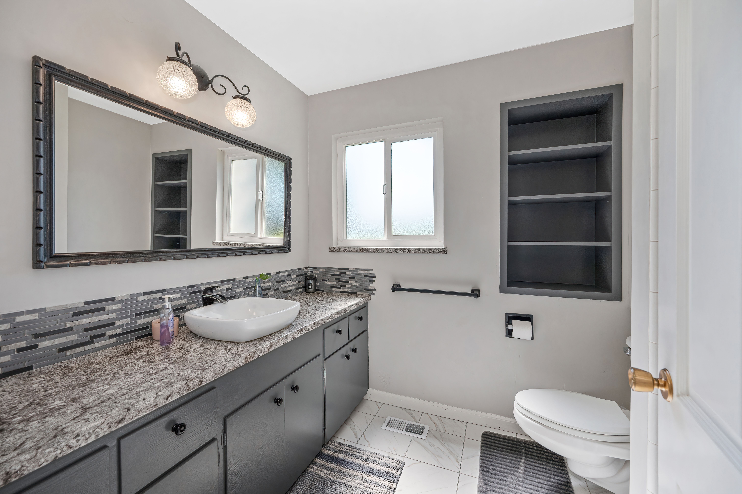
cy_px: 247
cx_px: 371
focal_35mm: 14
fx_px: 289
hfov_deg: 104.3
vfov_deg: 81.2
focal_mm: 14
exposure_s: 1/200
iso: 640
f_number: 14
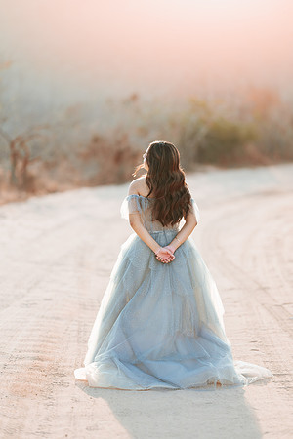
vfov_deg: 15.2
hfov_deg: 10.2
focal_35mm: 135
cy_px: 220
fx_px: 1648
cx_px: 146
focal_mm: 135
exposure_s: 1/2000
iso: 100
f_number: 1.8
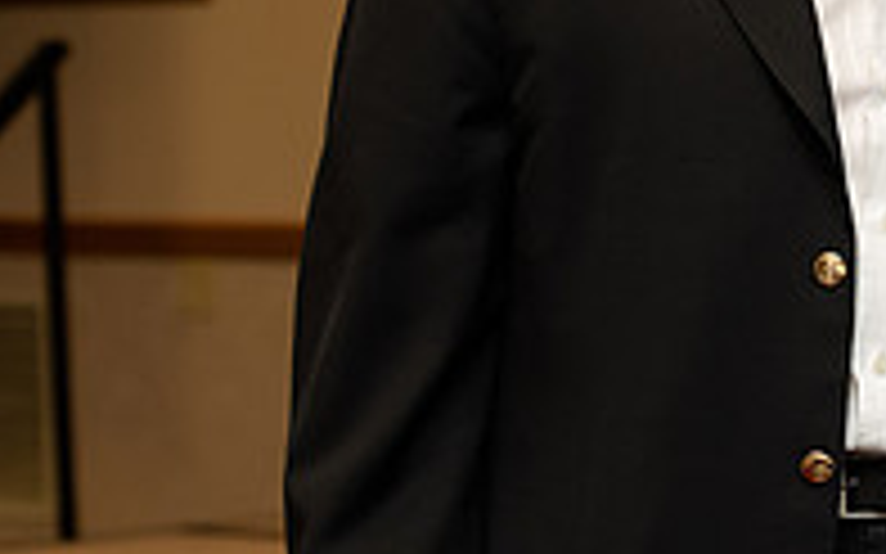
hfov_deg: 8.9
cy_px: -16
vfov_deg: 5.6
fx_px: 5649
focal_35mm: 234
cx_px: 1048
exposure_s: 1/200
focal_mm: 78
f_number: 5
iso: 1250
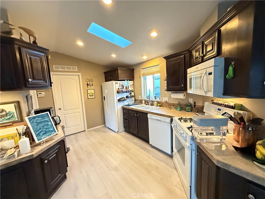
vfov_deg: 85.7
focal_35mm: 14
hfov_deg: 102.1
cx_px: 132
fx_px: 107
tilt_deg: -7.1
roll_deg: +2.8
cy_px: 100
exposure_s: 1/60
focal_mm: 2.22
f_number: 2.2
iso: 1000
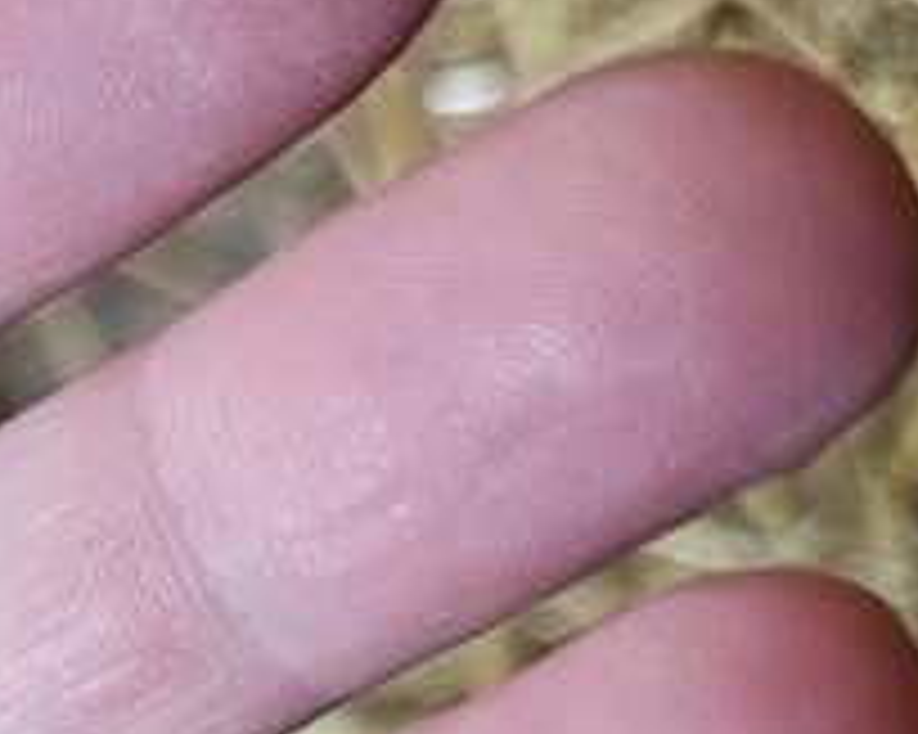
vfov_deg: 13.5
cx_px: -540
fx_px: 2688
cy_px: 1412
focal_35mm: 99
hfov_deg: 17.1
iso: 640
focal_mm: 5.4
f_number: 1.8
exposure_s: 1/50
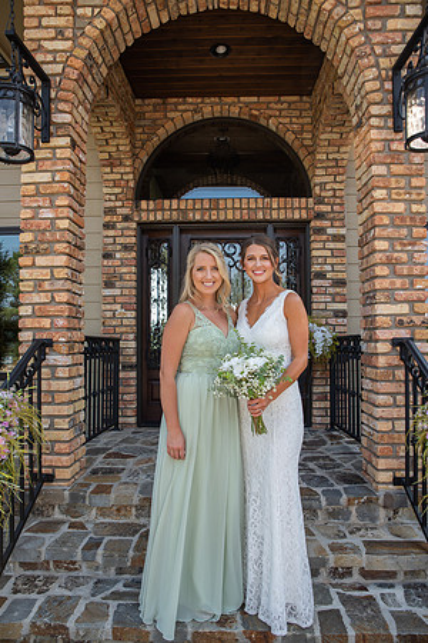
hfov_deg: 53.1
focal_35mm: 24
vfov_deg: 73.7
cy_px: 322
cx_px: 214
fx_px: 428
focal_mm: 24
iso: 125
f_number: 4.5
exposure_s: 1/160
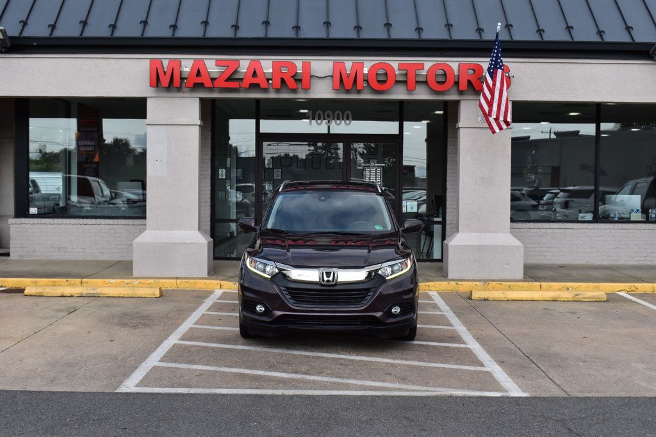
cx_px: 328
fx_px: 820
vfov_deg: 29.8
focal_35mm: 45
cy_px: 218
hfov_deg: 43.6
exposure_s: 1/500
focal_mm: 30
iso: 400
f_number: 11
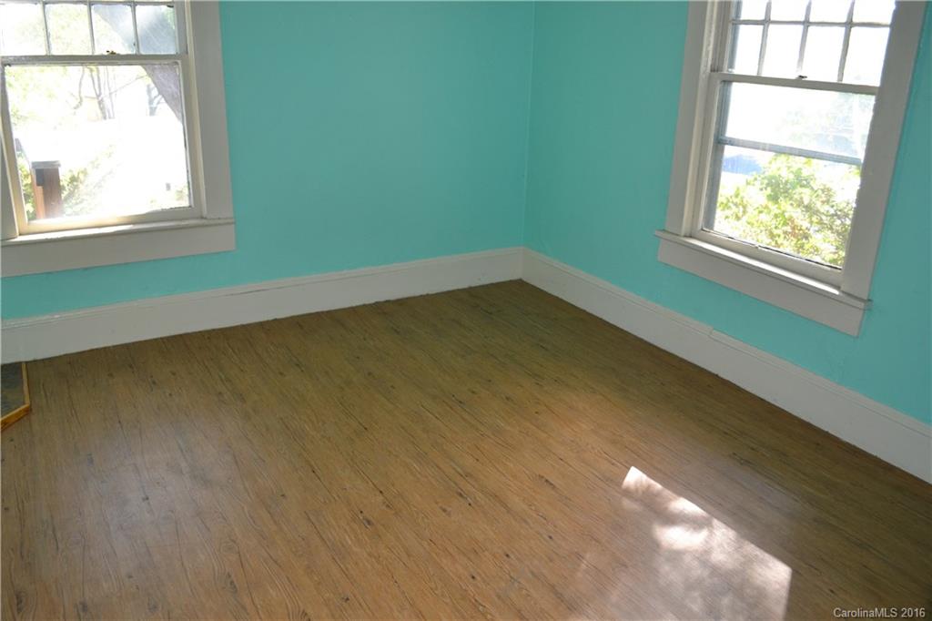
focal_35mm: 27
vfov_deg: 47.9
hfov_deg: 67.4
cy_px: 310
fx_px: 699
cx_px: 466
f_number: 3.5
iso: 400
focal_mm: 18
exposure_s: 1/60
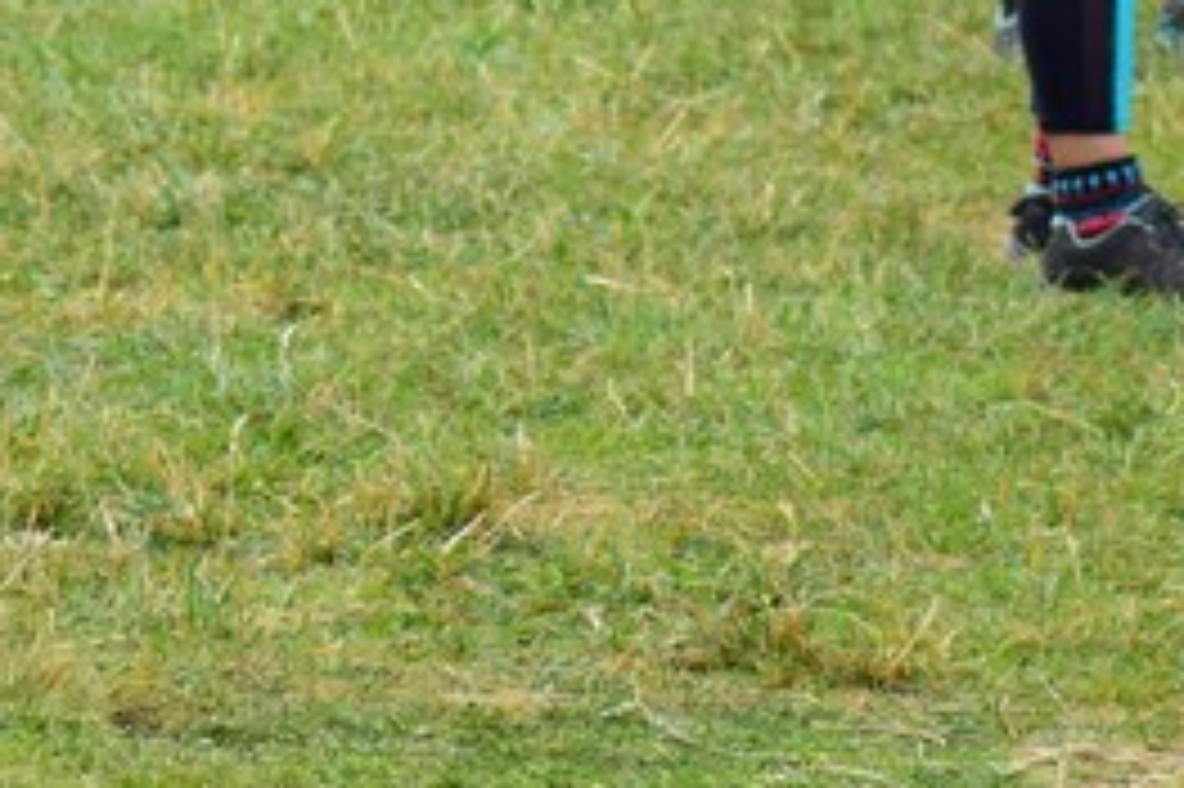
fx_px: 13443
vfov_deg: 3.3
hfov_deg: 5.0
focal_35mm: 409
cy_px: -691
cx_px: 1432
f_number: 6.3
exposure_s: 1/1000
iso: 400
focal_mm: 70
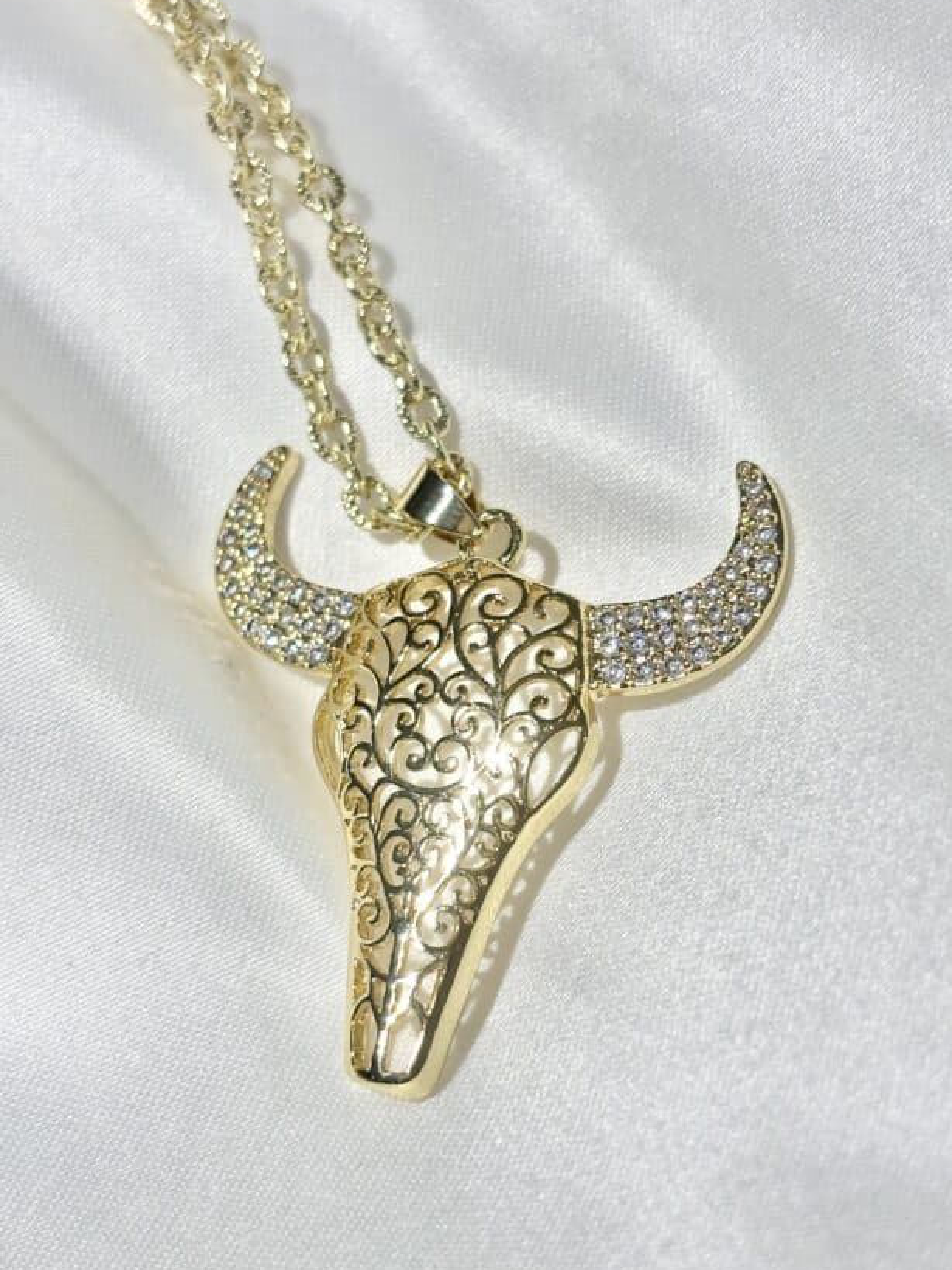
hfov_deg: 22.6
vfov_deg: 29.8
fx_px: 2384
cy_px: 721
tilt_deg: -56.1
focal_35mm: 65
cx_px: 496
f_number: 1.6
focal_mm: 5.96
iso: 32
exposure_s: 1/370
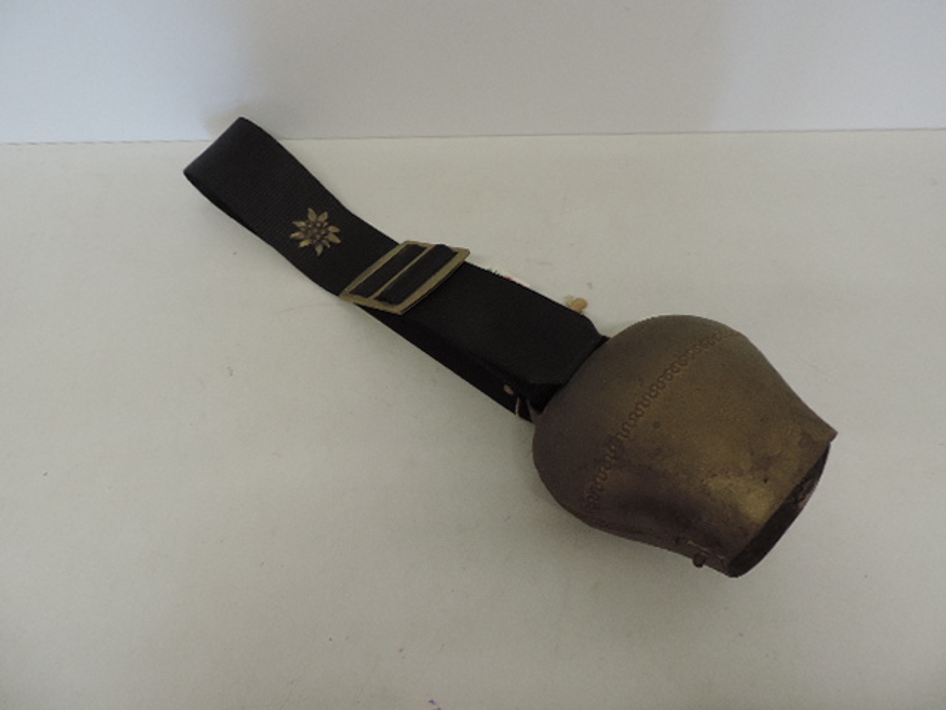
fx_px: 656
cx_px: 473
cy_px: 355
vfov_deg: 56.8
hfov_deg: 71.6
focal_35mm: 24
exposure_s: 1/30
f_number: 3
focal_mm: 4.3
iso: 320
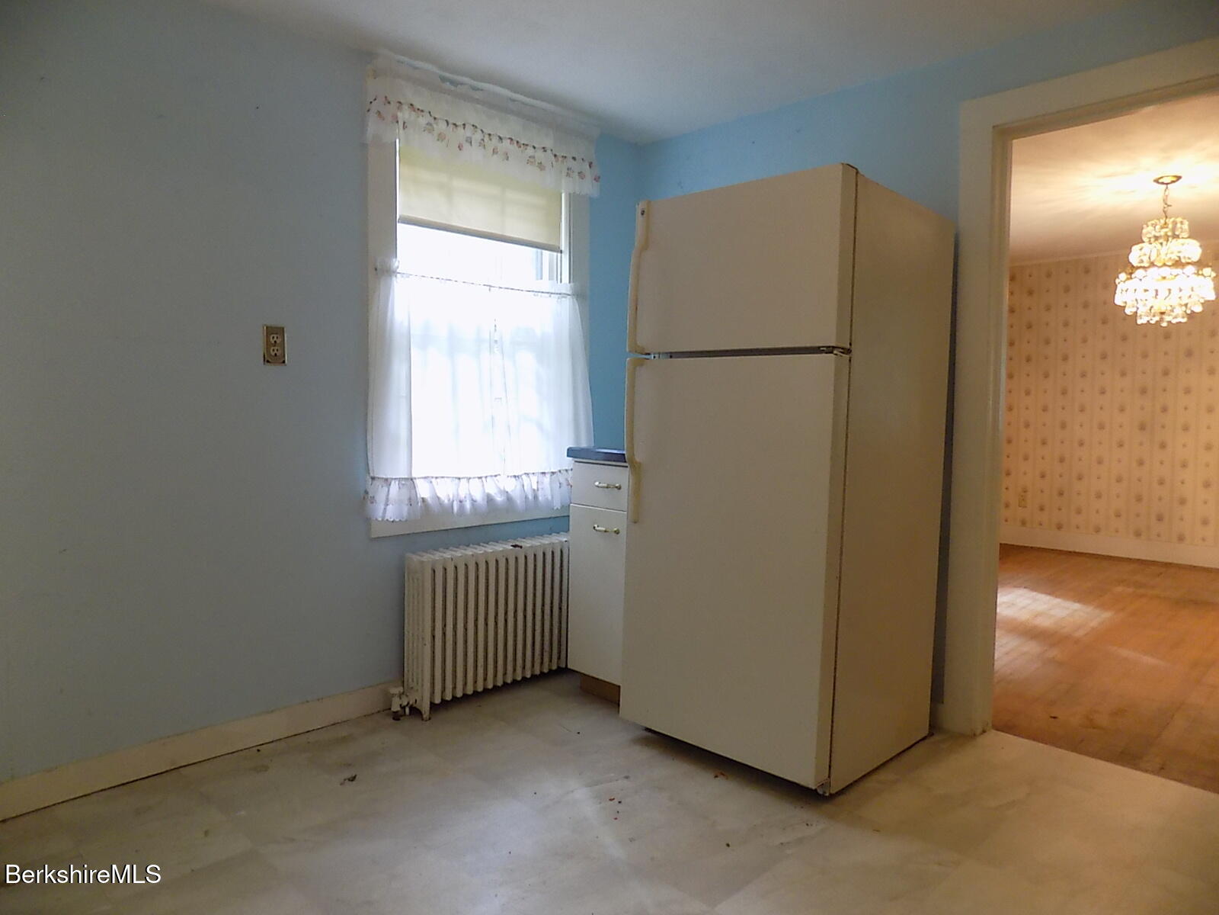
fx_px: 810
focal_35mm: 23
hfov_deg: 73.9
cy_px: 458
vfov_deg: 58.9
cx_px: 610
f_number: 3.1
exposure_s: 1/30
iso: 250
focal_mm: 4
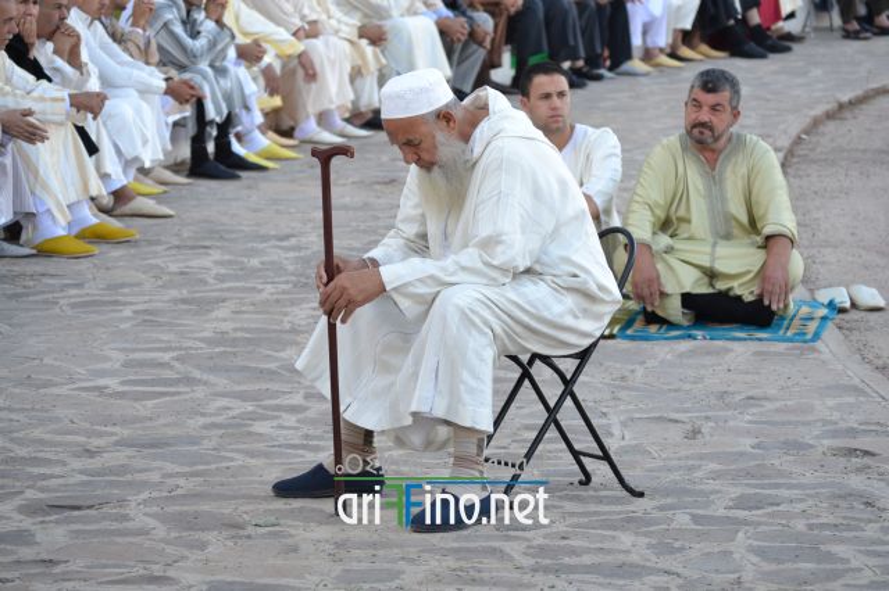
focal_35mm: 174
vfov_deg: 7.9
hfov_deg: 11.8
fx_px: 4294
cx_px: 444
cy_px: 296
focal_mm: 116
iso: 180
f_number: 5.6
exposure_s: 1/125
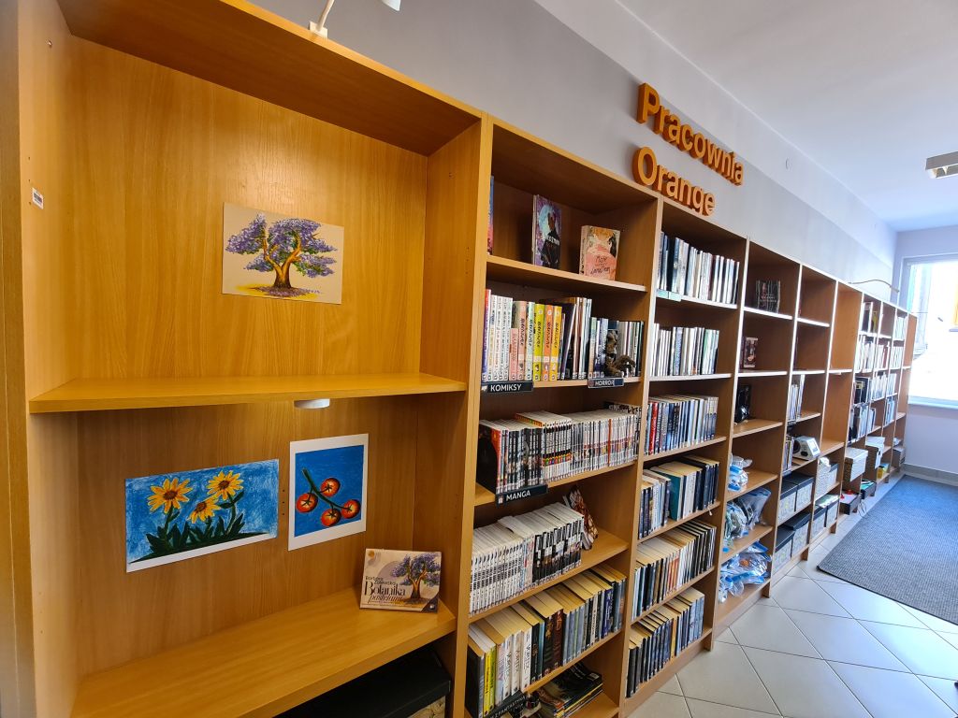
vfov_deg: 89.9
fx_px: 360
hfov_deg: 106.2
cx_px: 479
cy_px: 359
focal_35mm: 13
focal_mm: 2.2
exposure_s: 1/50
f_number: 2.2
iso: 200
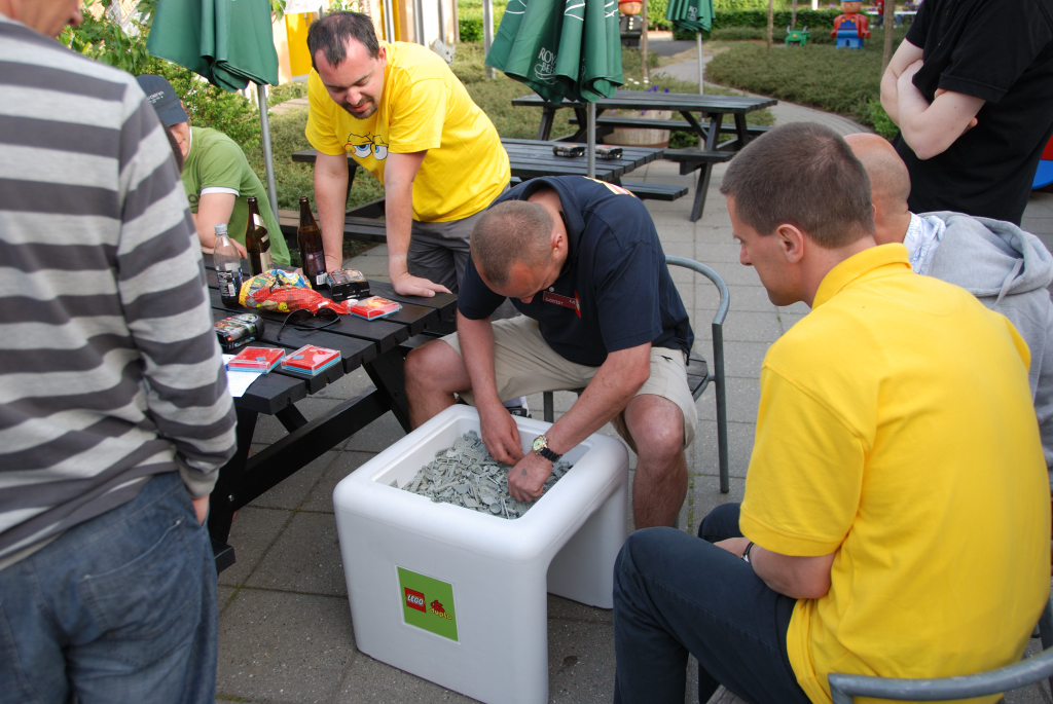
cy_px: 352
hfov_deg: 61.9
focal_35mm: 30
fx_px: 878
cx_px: 526
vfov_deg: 43.7
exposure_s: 1/100
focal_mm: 20
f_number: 3.8
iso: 100
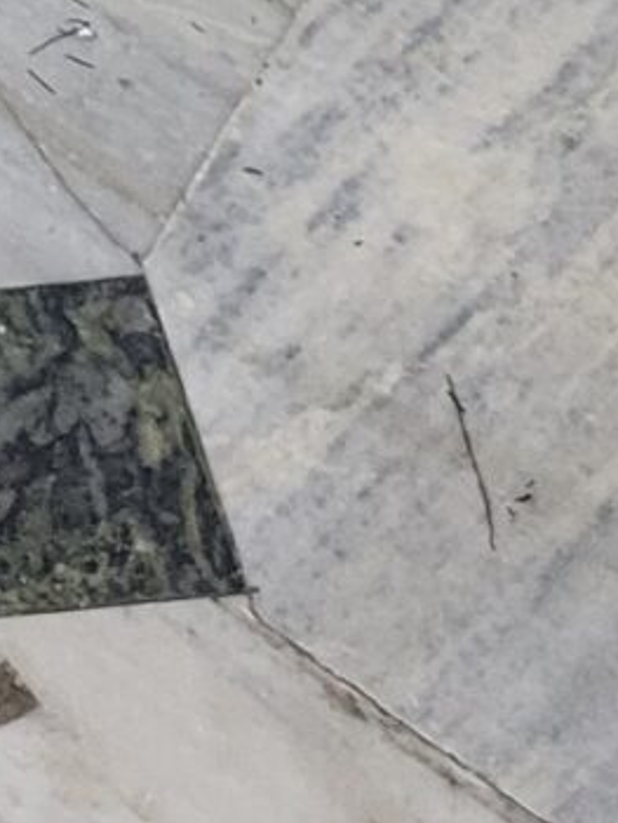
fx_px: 4517
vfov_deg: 9.2
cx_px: -1516
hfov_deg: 6.7
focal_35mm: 190
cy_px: -1244
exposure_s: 1/50
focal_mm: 5.4
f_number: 1.8
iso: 500
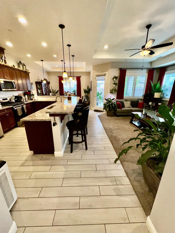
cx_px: 88
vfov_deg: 106.2
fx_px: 88
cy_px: 116
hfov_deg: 89.9
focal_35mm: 13
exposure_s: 1/122
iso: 40
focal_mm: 1.57
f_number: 1.8
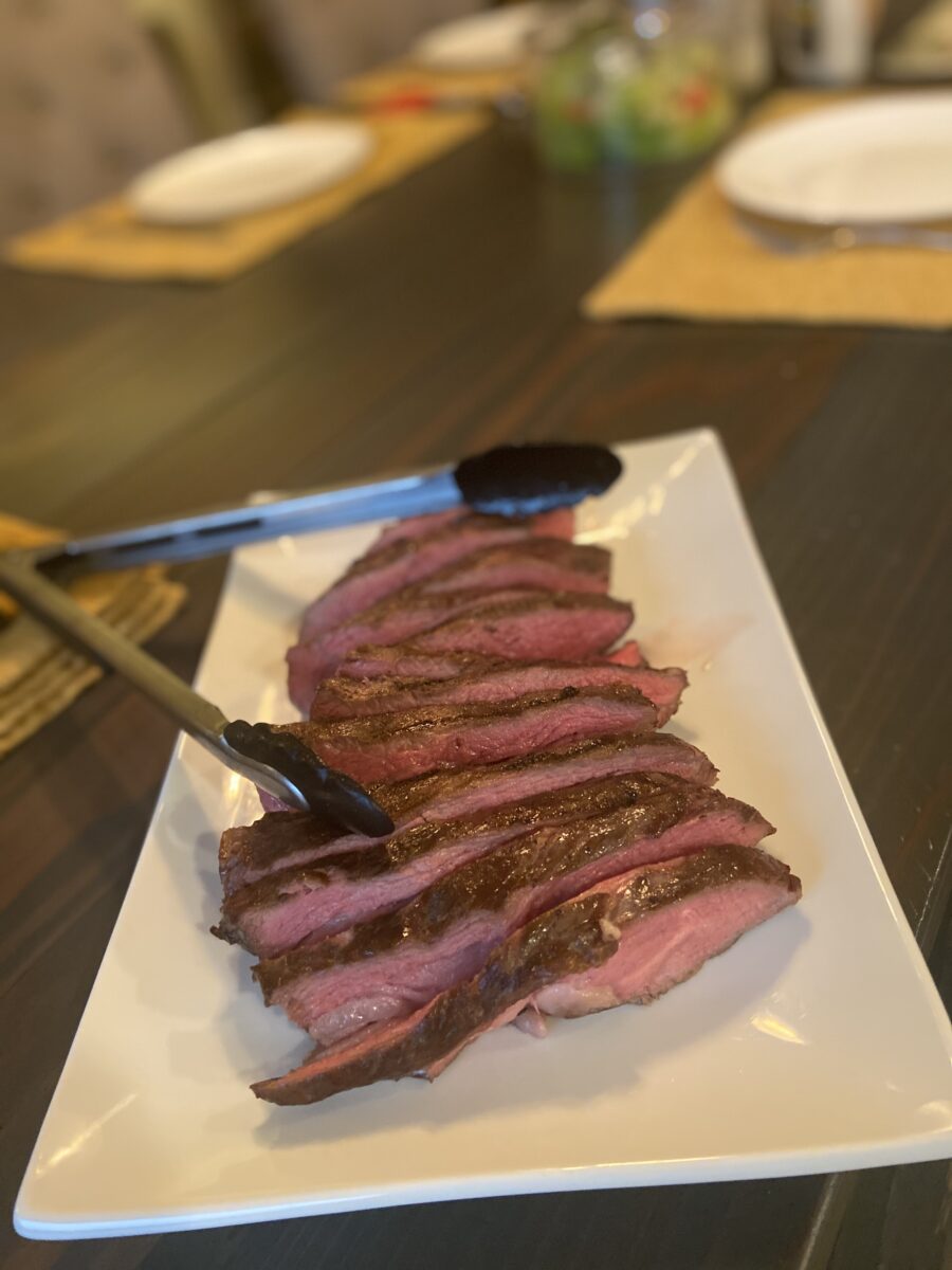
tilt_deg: -38.9
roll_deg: +13.3
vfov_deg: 67.3
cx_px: 476
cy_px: 635
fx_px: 953
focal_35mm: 26
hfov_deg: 53.1
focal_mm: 4.25
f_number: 1.8
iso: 500
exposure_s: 1/40
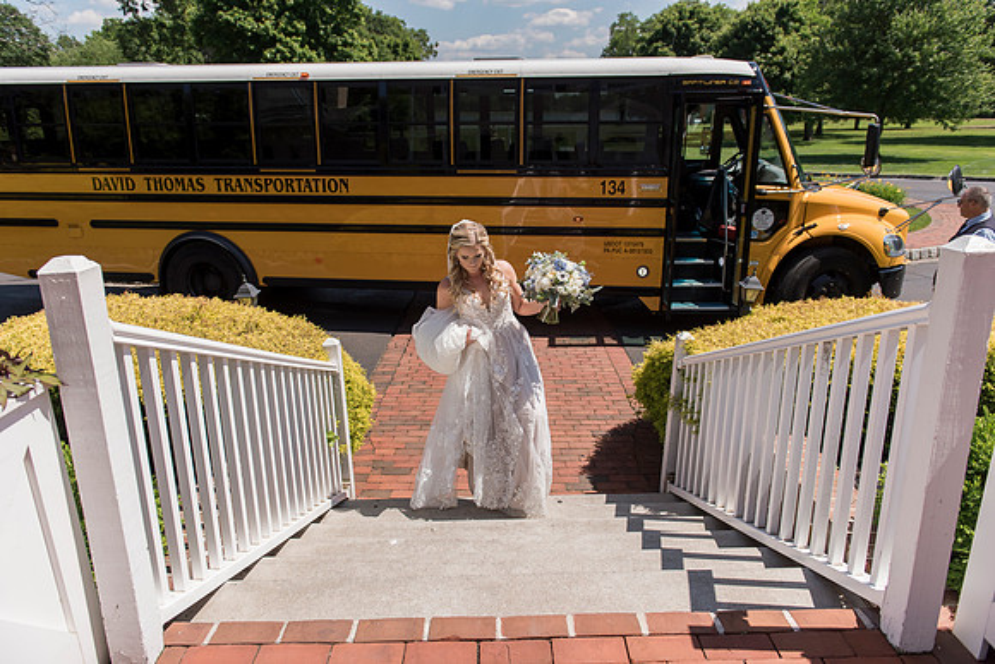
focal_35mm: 24
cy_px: 332
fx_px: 663
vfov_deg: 53.2
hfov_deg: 73.7
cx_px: 498
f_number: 3.5
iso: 320
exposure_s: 1/4000
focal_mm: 24
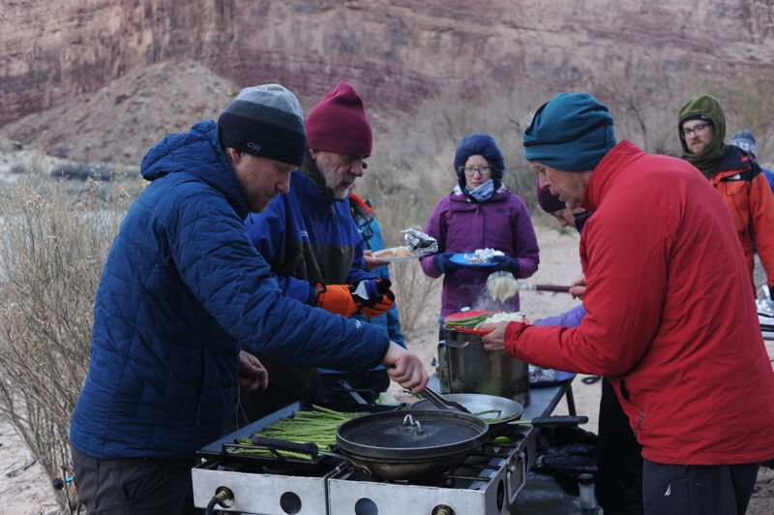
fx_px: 752
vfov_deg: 37.8
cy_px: 258
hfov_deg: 54.5
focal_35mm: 35
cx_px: 387
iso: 200
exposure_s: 1/60
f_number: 5
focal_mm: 35
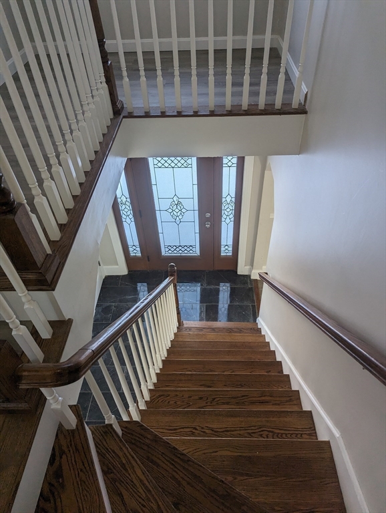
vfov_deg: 71.5
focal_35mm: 24
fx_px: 356
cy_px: 256
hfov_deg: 56.9
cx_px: 193
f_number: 1.85
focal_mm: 6.81
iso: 47
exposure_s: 1/155
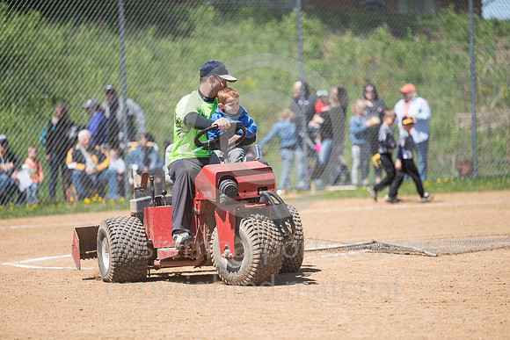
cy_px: 170
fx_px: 2834
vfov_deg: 6.9
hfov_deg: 10.3
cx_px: 255
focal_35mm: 200
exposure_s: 1/2500
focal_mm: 200
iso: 200
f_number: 2.8
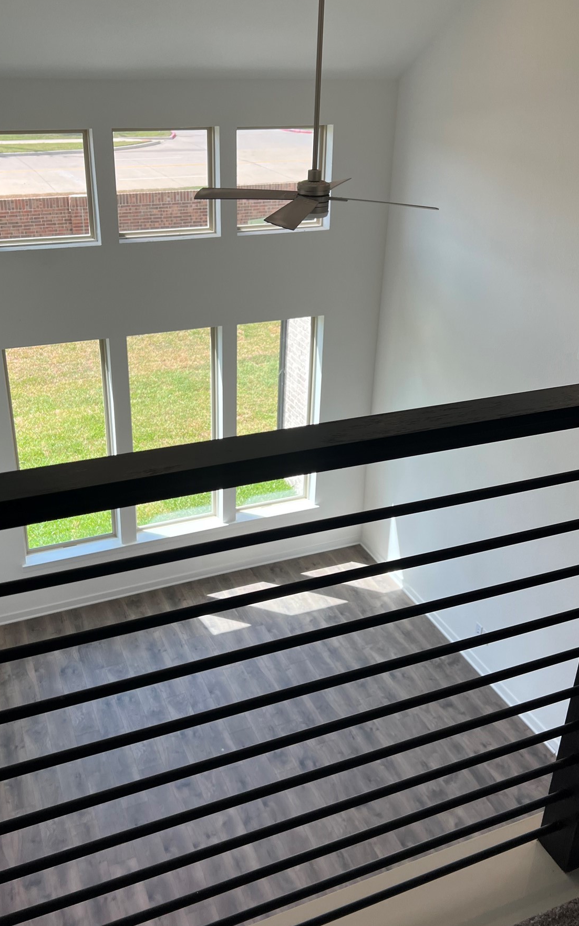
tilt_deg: -23.8
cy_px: 420
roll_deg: -0.2
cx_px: 254
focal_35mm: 32
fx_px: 808
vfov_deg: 59.6
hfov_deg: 39.4
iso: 50
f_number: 1.5
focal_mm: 5.7
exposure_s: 1/533
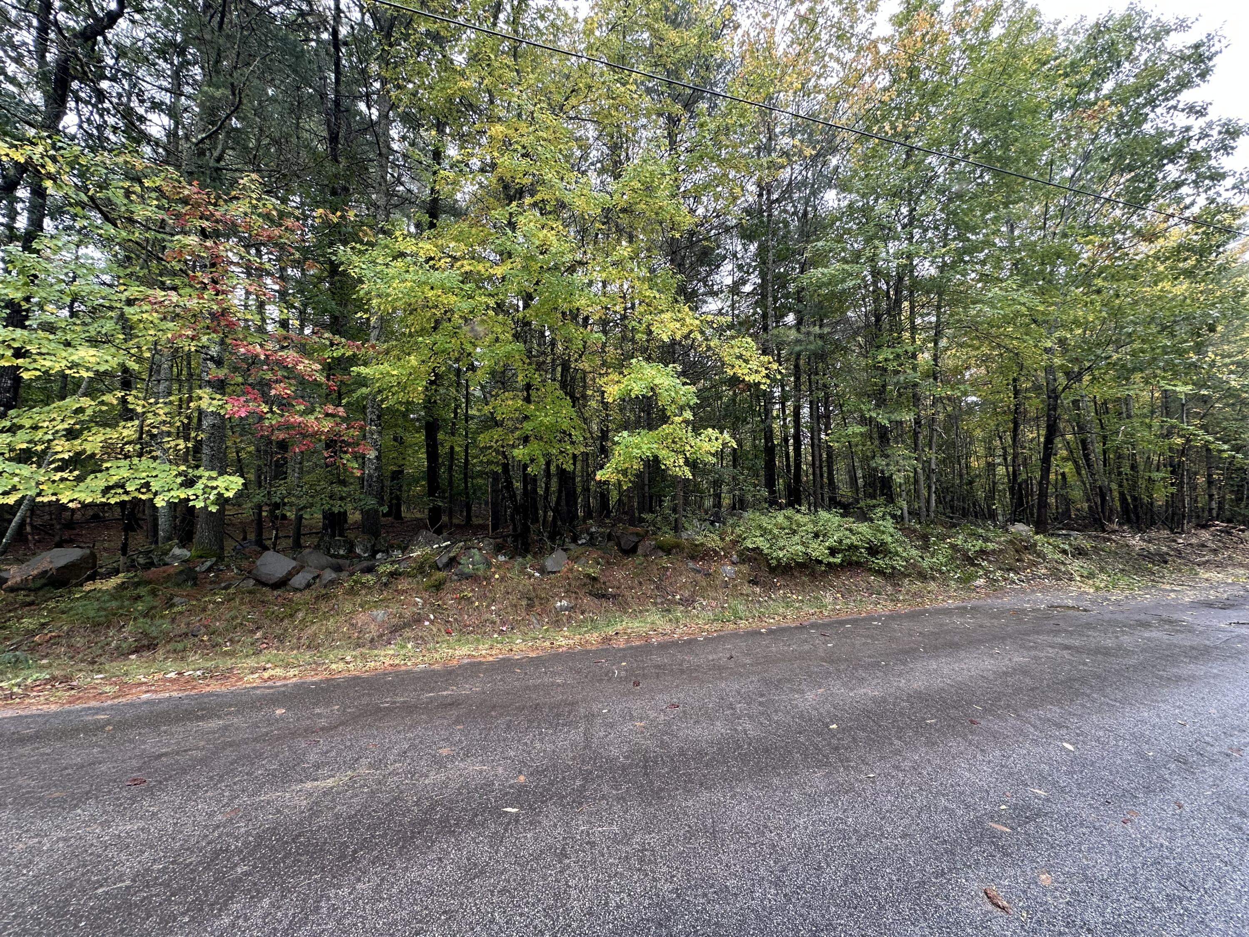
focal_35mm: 14
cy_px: 468
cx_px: 624
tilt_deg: +4.8
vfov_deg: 85.7
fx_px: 505
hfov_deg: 102.1
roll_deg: +1.9
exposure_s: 1/99
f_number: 2.2
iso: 64
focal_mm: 2.22
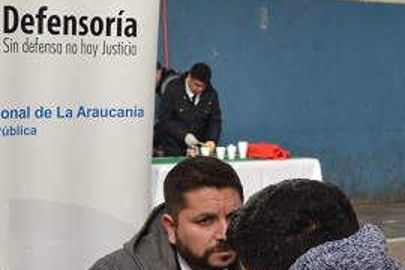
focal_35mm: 94
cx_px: 248
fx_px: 1057
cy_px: 245
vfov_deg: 14.4
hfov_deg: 21.6
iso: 400
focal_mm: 26
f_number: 5
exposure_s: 1/100
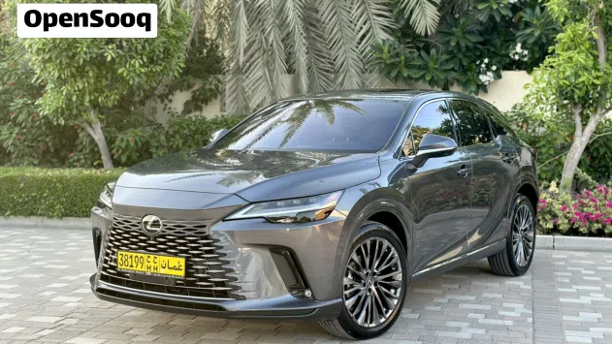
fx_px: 860
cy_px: 177
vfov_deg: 22.6
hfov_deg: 39.2
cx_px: 304
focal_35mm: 53
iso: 80
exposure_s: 1/251
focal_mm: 6.86
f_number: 1.78
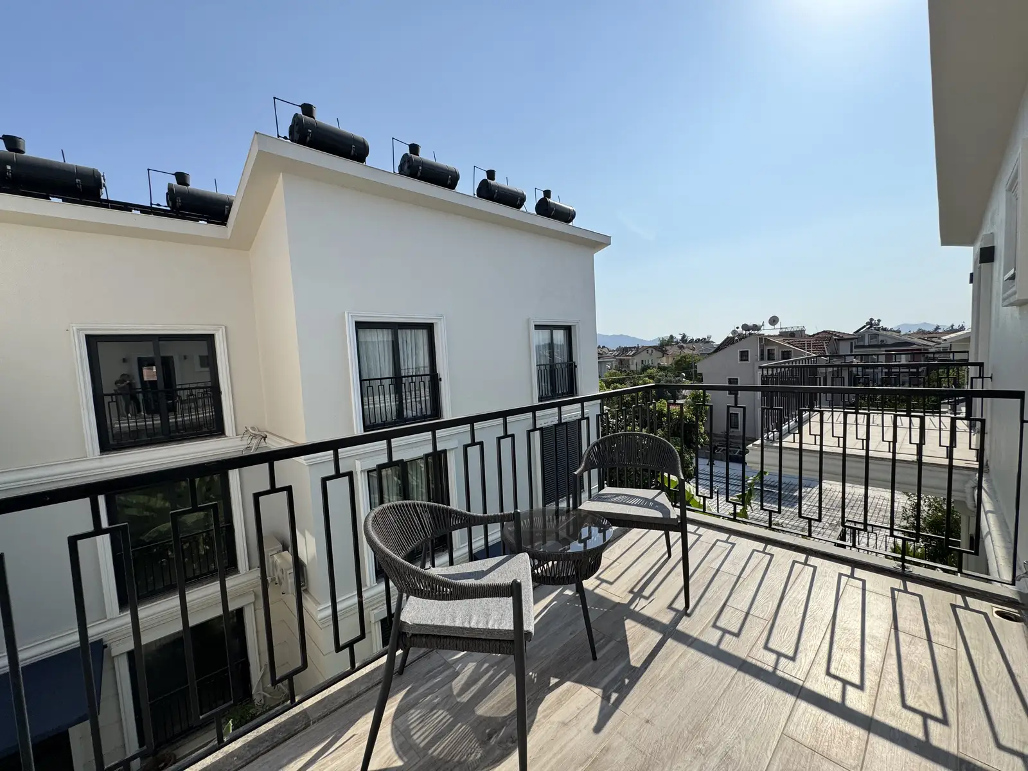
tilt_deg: -3.6
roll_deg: +3.6
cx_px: 514
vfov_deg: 85.7
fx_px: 416
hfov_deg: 102.1
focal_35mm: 14
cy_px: 386
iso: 50
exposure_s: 1/2494
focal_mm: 2.22
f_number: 2.2
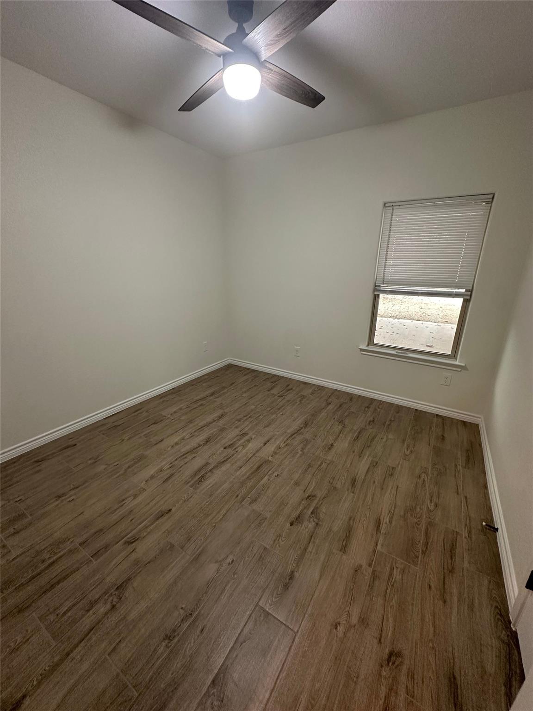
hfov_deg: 85.7
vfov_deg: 102.1
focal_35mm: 14
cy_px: 356
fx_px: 287
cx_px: 266
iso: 320
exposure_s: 1/60
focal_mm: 2.22
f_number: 2.2
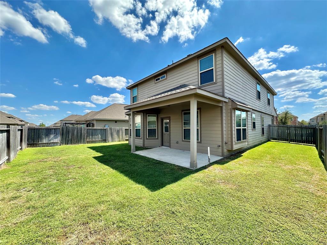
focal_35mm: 14
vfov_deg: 85.7
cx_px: 164
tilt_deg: +2.3
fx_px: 132
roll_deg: +0.4
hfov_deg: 102.1
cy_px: 122
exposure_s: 1/831
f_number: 2.2
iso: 40
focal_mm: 2.22
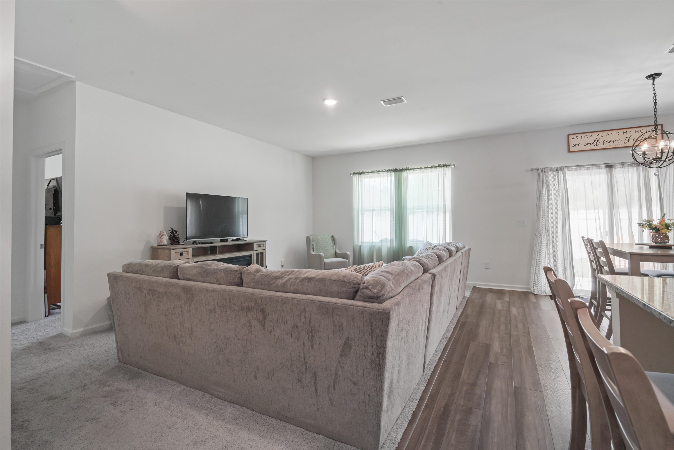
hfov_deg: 96.7
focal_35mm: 16
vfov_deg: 73.8
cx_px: 337
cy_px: 225
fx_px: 300
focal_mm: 16
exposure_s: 1/5
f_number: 9
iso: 400
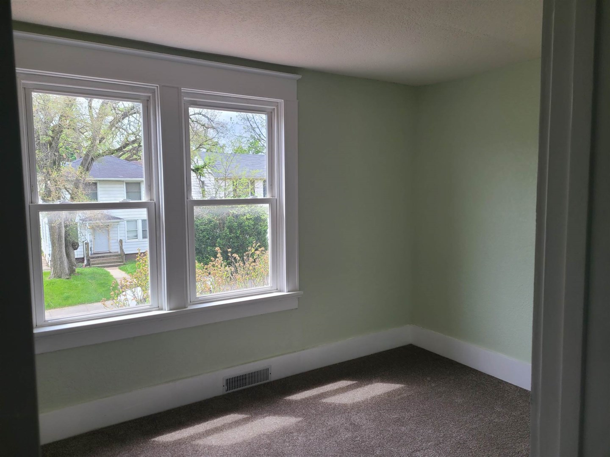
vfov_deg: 53.1
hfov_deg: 67.3
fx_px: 458
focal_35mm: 26
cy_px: 228
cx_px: 305
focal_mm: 5.4
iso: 40
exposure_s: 1/289
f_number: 1.8
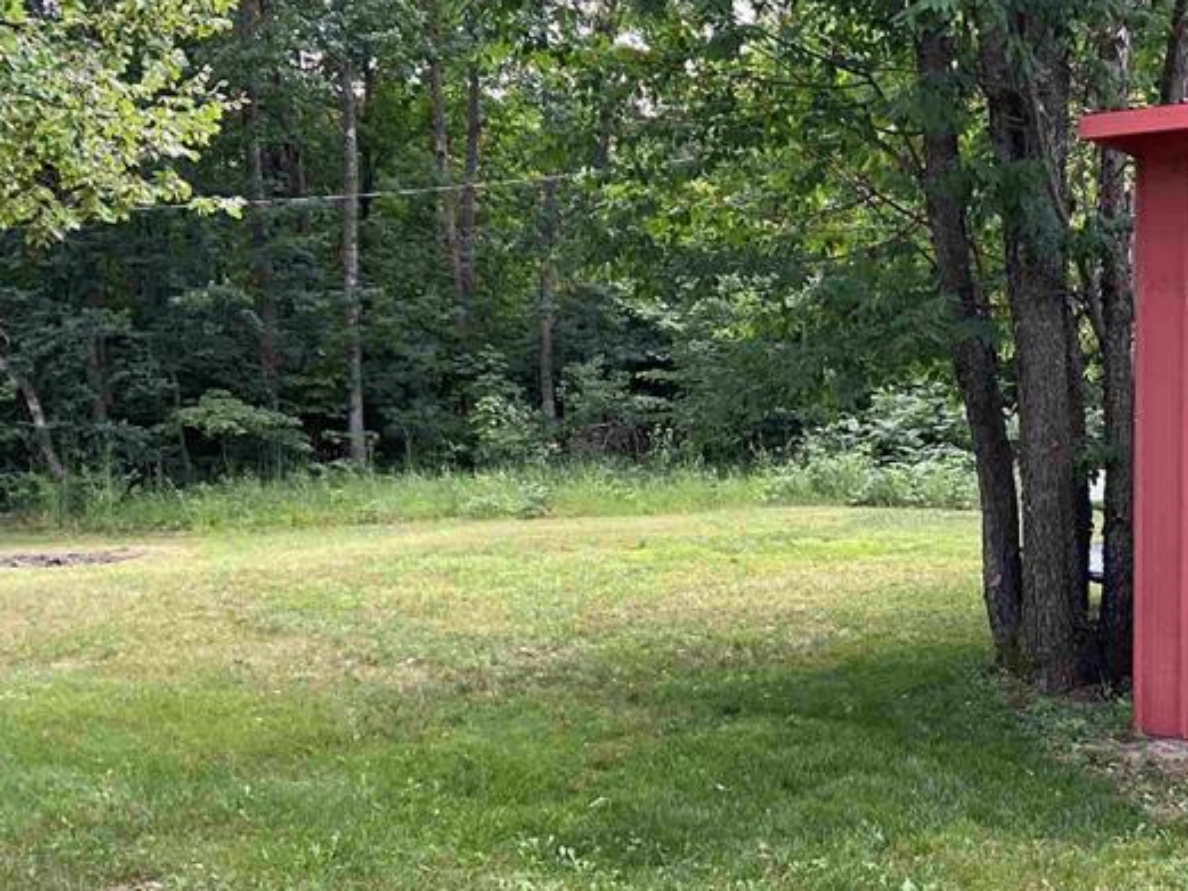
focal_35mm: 57
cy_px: 536
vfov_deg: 25.6
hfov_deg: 32.3
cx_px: 1038
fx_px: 1957
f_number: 1.8
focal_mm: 3
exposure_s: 1/122
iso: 20
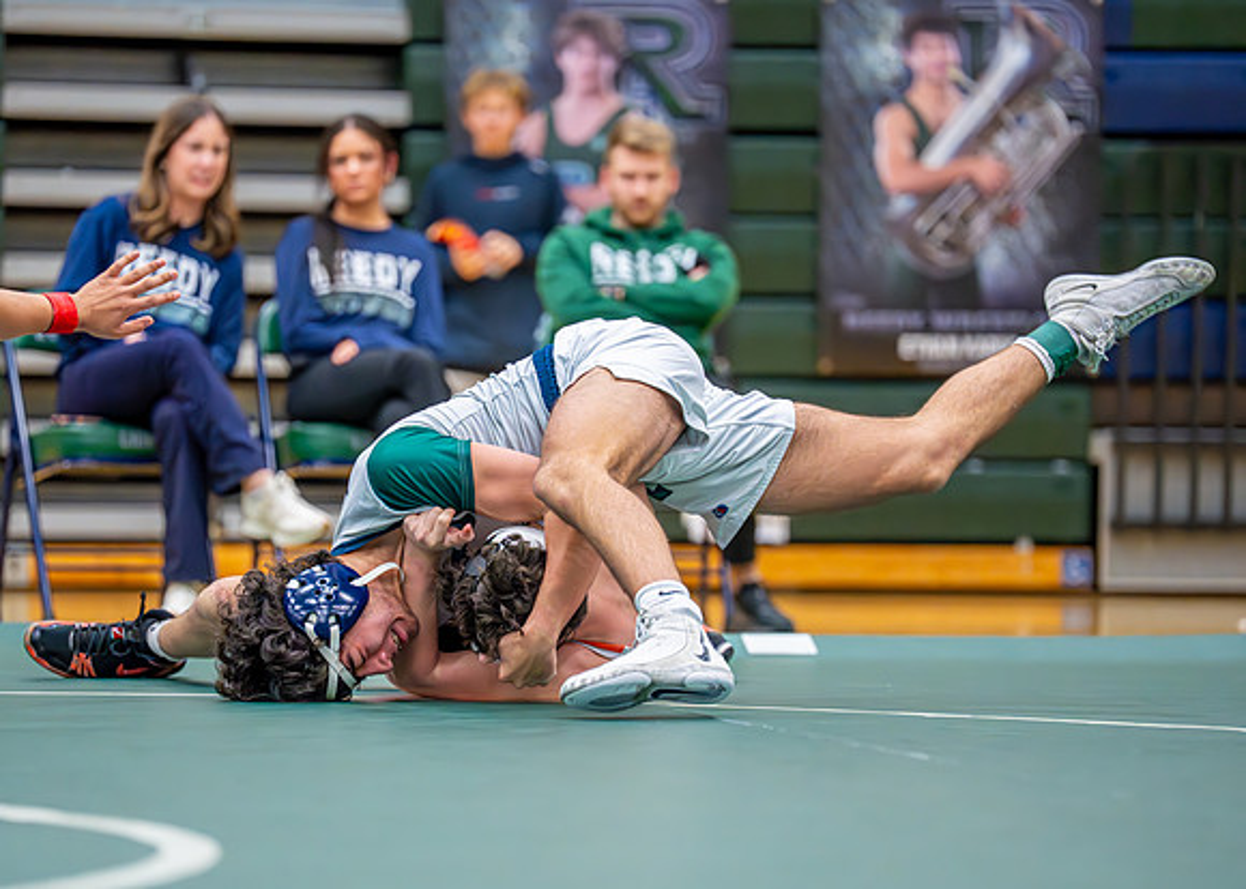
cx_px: 554
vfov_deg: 7.5
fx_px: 6777
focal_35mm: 192
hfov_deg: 10.5
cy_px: 496
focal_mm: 162
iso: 6400
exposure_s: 1/1000
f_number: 2.8
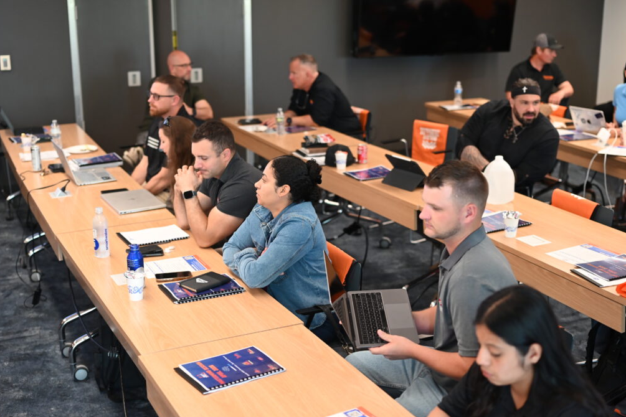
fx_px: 887
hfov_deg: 38.9
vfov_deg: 26.5
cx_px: 312
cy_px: 208
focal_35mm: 51
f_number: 2.2
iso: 1250
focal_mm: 50
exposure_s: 1/200
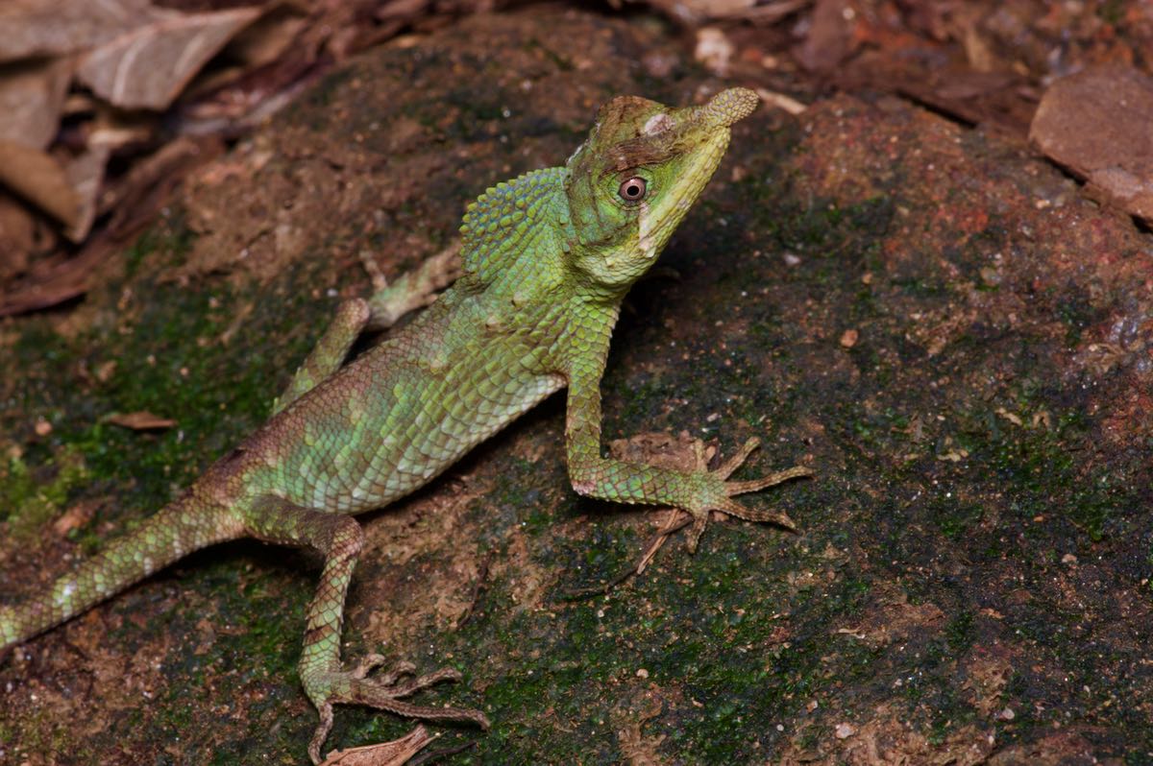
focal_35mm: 150
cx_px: 576
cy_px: 383
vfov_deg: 9.1
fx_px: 4800
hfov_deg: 13.7
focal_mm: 100
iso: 100
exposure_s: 1/160
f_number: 16
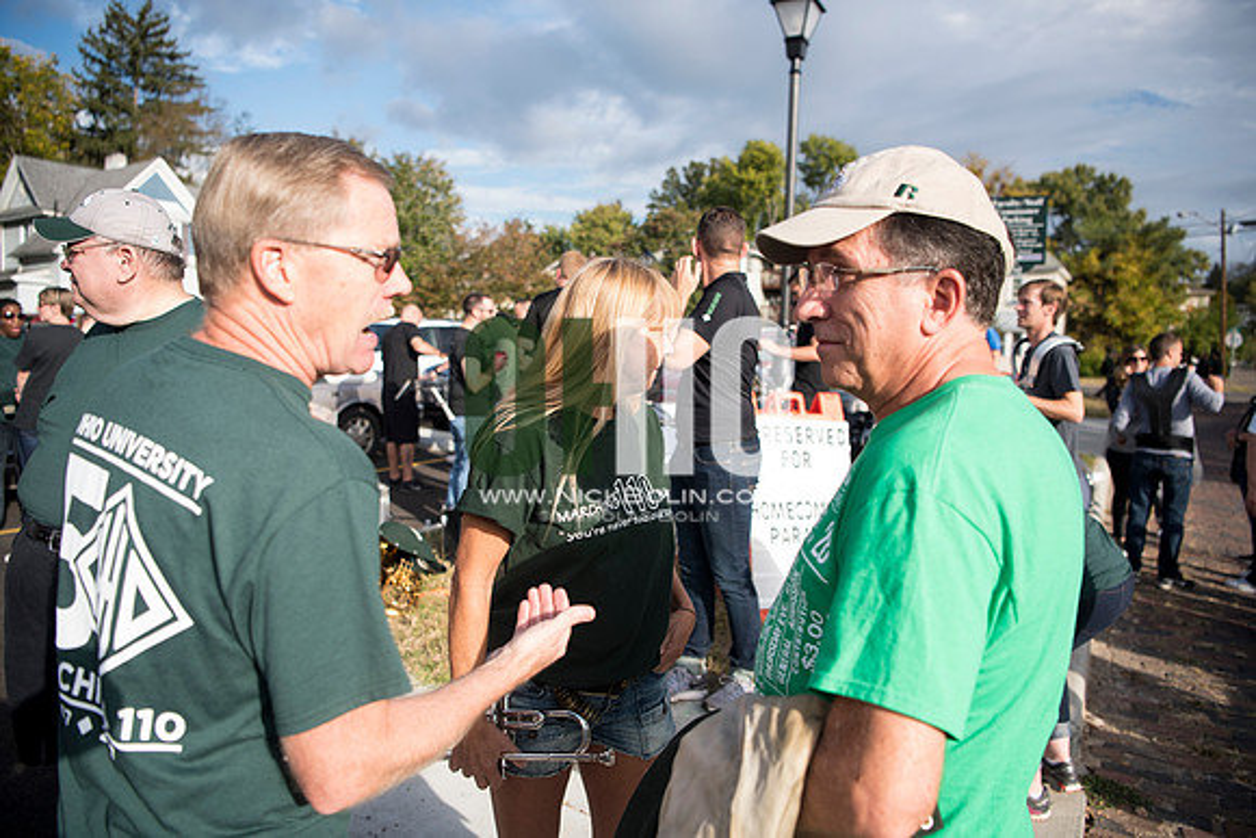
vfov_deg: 53.2
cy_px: 419
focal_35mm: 24
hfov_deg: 73.7
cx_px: 628
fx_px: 837
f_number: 2.8
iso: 250
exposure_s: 1/2000
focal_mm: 24
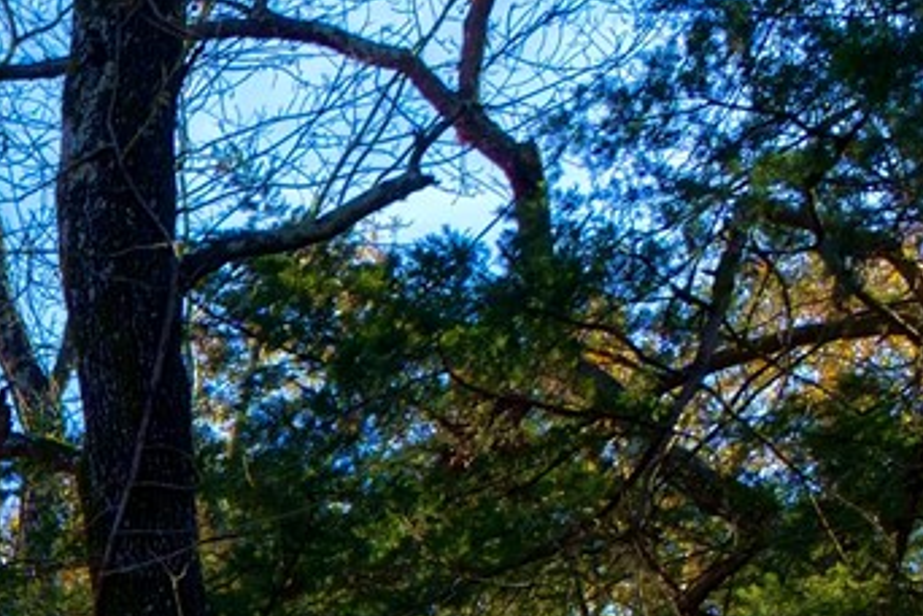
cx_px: -1514
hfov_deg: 9.7
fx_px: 4563
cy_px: 1708
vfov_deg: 7.1
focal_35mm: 178
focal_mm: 14.45
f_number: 2.8
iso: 100
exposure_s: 1/240
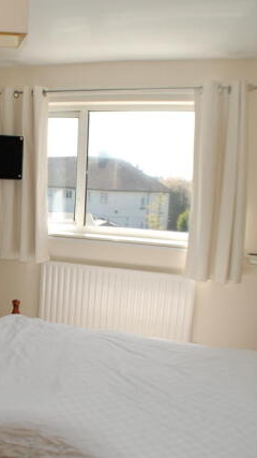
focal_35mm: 53
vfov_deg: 39.2
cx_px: 14
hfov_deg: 22.0
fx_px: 642
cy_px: 233
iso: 400
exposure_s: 1/500
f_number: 5
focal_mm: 22
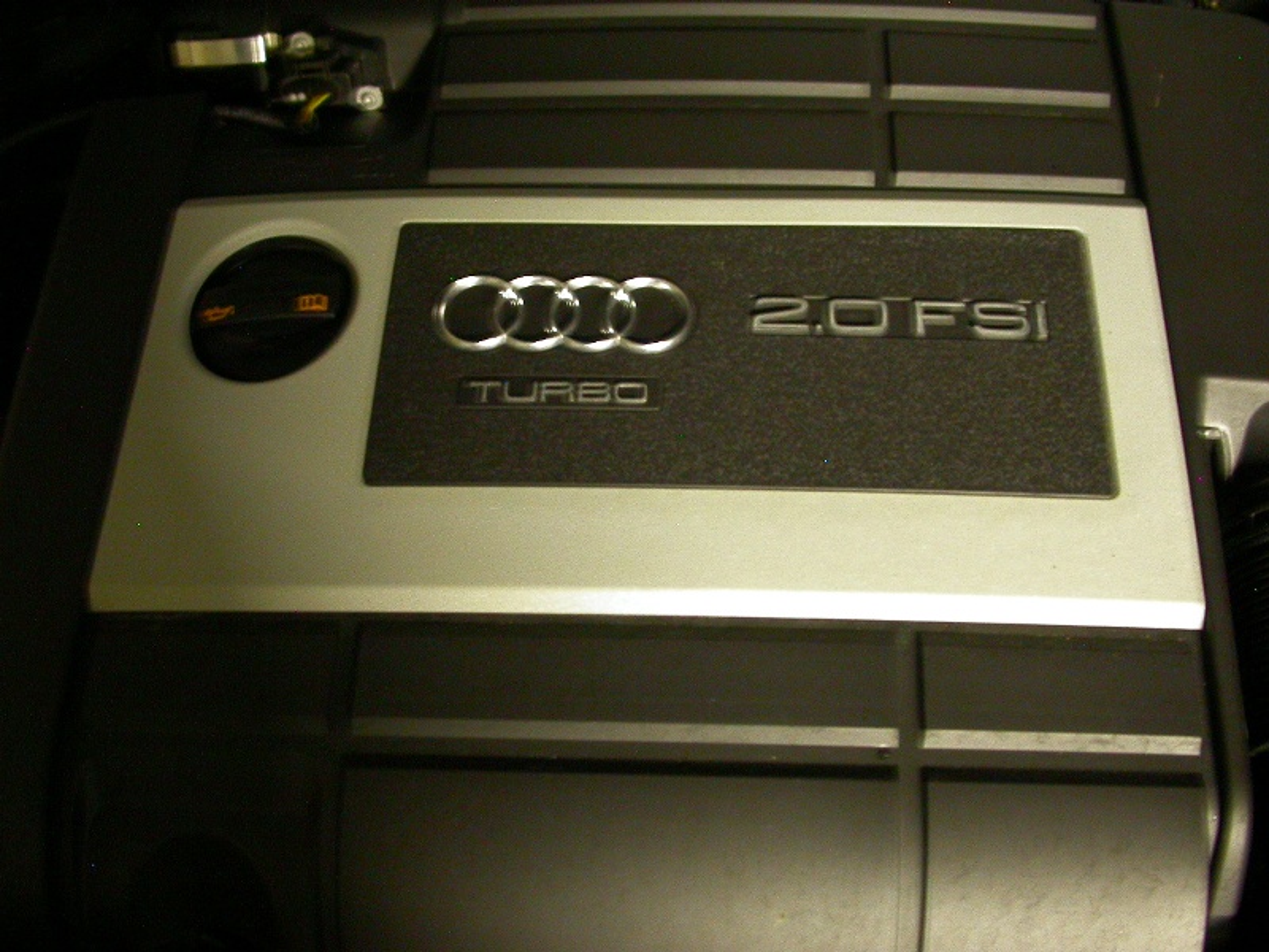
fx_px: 1393
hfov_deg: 49.0
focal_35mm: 38
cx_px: 634
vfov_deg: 37.7
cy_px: 476
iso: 480
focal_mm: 7.85
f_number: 2.6
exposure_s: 1.11
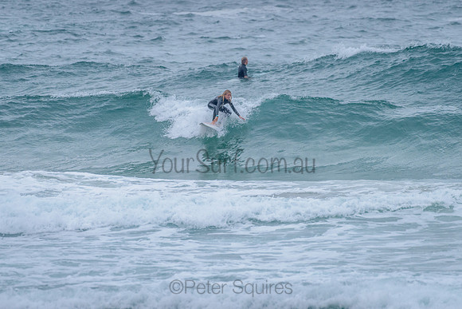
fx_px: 7865
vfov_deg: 2.2
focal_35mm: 613
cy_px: 120
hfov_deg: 3.4
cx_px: 232
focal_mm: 500
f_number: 5.6
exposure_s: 1/2000
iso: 1400
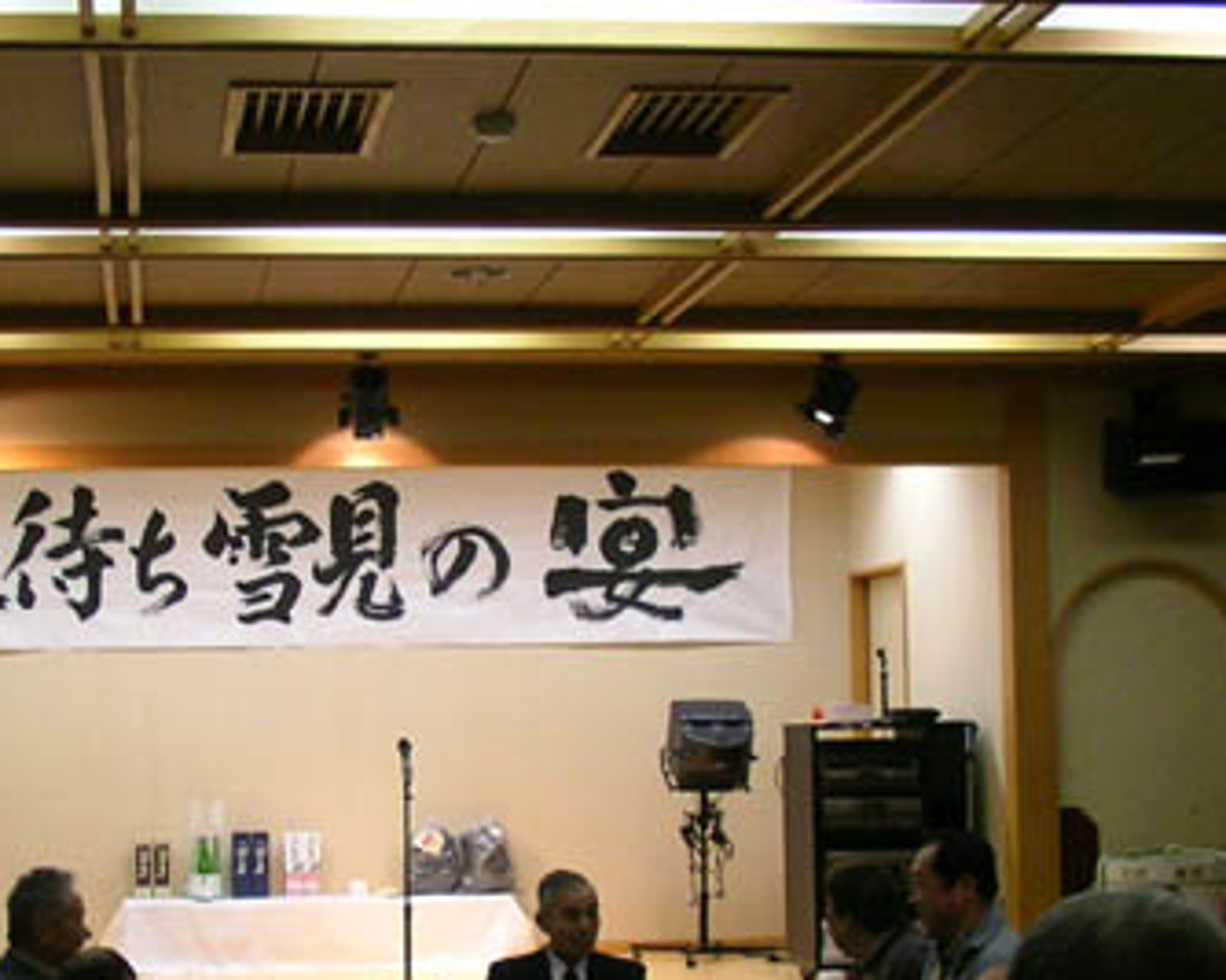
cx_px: 451
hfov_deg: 26.7
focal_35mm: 71
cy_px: 639
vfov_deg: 21.5
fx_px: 2575
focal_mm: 6
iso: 100
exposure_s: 1/43.3
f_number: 2.9
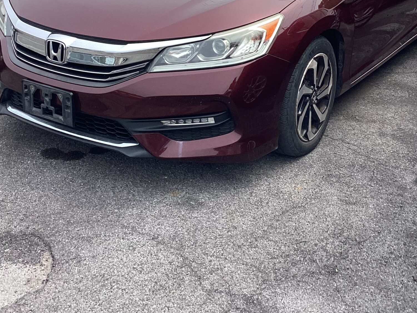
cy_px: 63
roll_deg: -2.3
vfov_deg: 27.0
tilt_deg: -15.1
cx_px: 249
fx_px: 639
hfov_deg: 36.0
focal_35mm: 53
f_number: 2.4
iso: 25
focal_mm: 3.3
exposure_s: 1/631
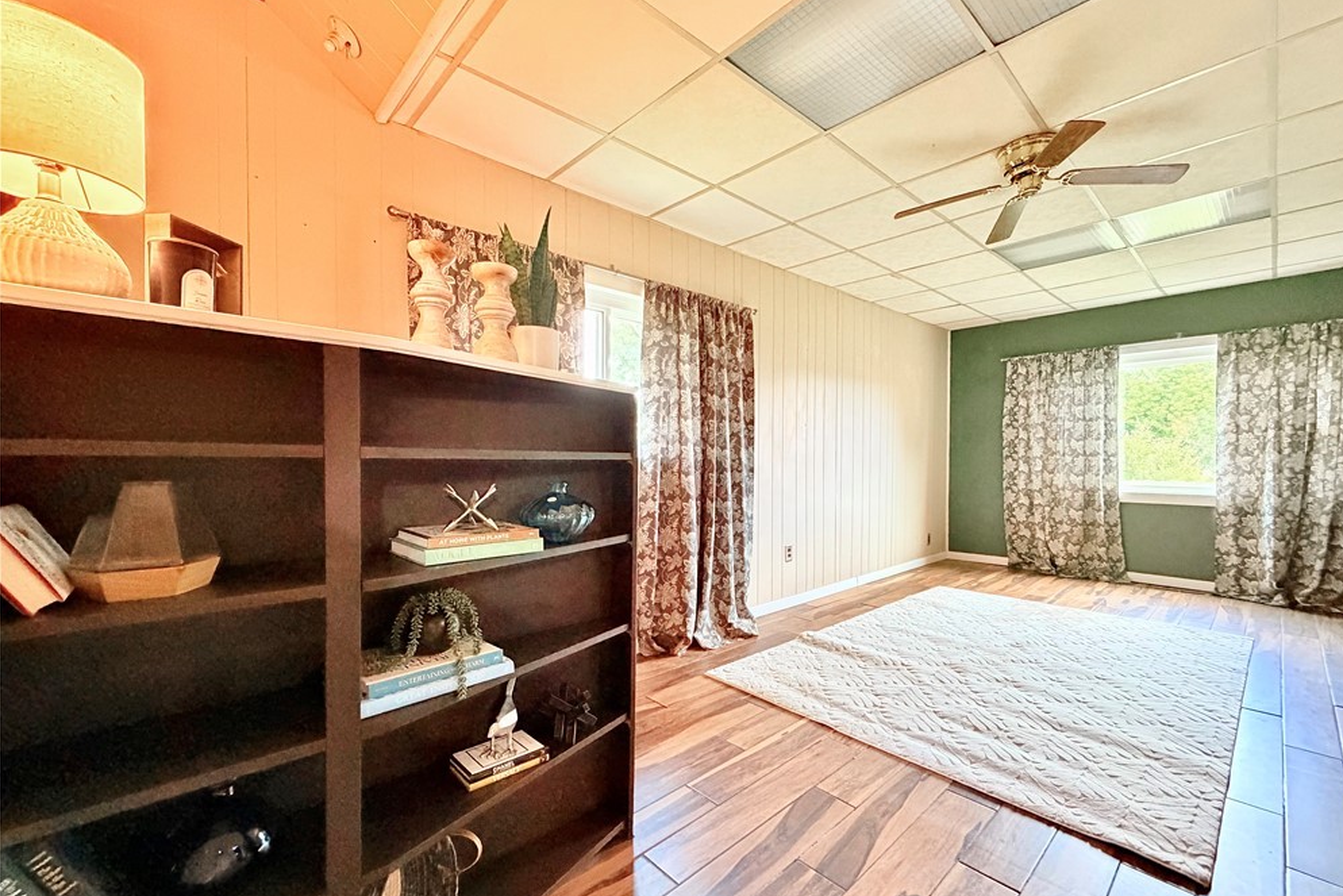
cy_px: 462
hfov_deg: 100.4
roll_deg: -0.8
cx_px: 690
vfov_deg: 77.3
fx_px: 560
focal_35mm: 15
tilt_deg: -2.0
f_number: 2.2
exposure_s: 1/60
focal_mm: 2.22
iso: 500
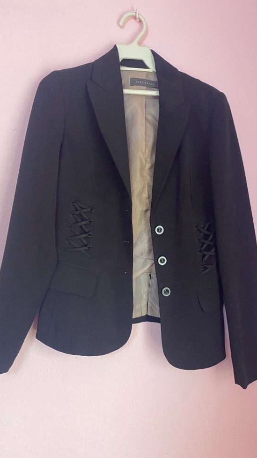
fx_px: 352
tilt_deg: +0.0
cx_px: 144
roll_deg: +0.2
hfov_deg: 40.1
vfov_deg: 66.1
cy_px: 233
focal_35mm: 29
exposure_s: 1/33
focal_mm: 4.25
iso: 400
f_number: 1.8
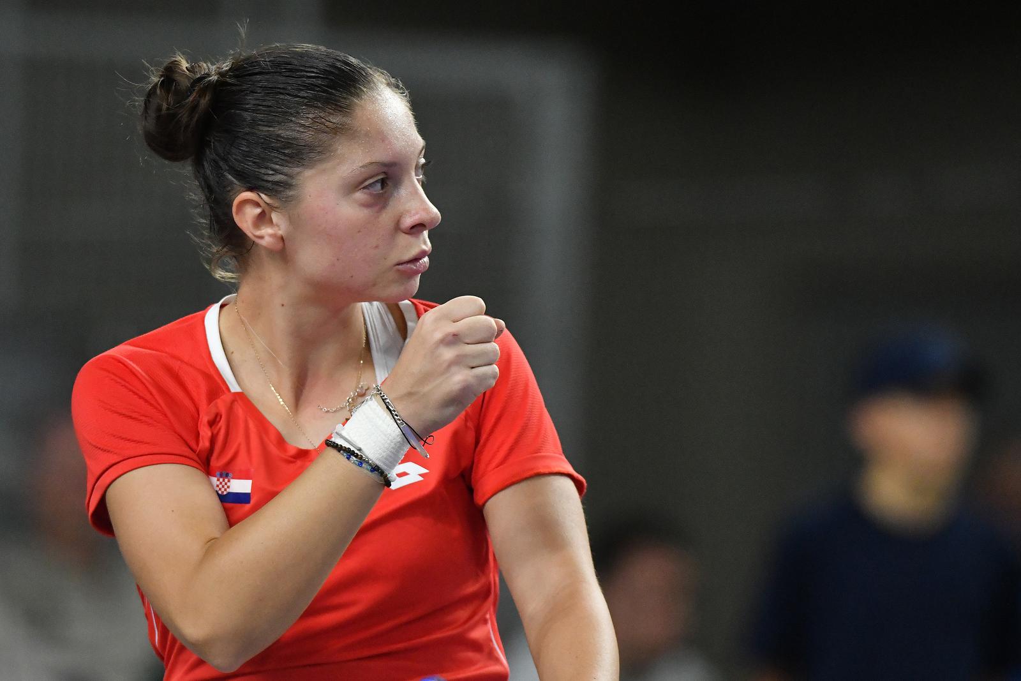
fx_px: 9643
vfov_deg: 4.0
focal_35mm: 340
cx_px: 510
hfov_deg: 6.1
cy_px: 340
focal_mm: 340
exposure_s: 1/1600
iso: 4000
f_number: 4
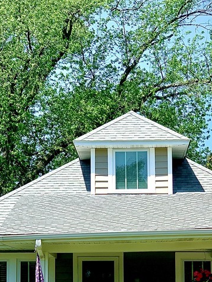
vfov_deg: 16.6
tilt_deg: +8.2
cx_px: 140
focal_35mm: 118
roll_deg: +0.8
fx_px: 964
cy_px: 213
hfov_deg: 12.5
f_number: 2.4
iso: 16
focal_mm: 6
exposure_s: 1/813
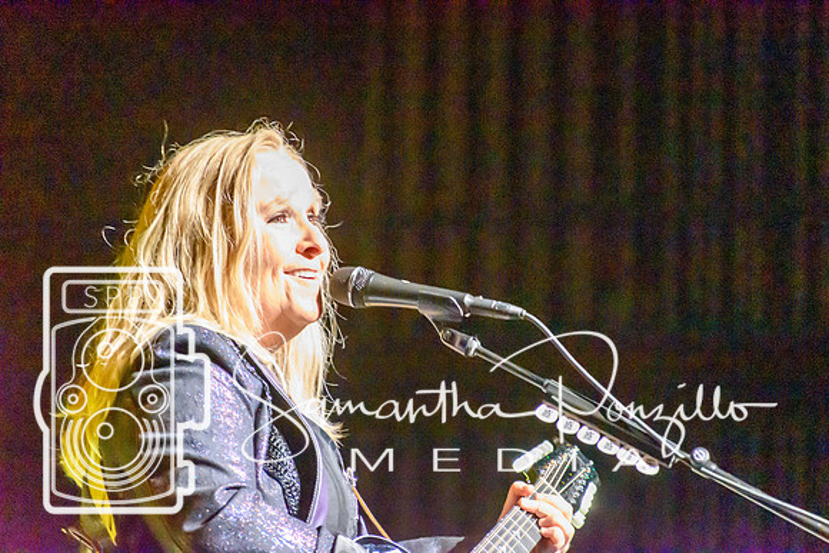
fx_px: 7601
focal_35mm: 330
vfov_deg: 4.2
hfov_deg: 6.2
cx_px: 414
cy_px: 276
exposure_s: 1/160
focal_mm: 220
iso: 12800
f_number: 5.6
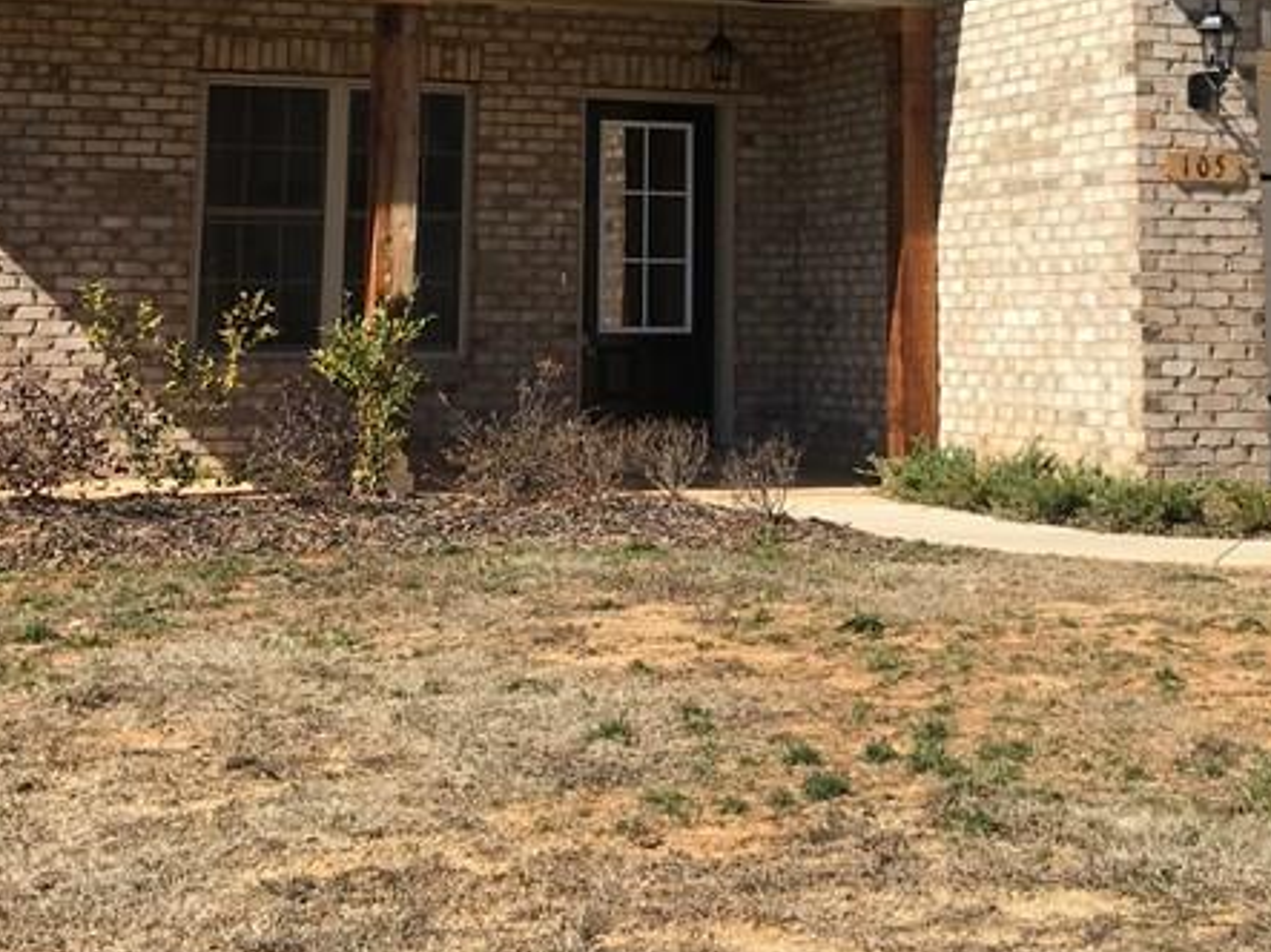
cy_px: -72
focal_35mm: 67
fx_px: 2459
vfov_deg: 20.9
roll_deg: -0.8
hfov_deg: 28.9
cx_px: 714
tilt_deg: +9.8
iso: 25
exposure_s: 1/1221
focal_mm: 4.15
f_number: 2.2
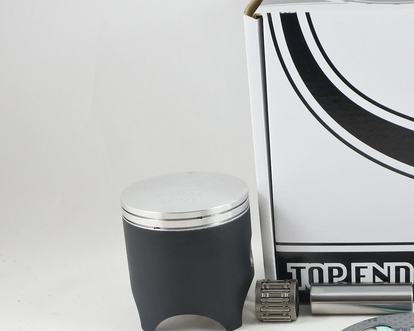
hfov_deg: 31.4
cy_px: 236
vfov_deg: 26.4
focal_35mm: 57
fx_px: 698
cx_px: 374
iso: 450
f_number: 3.8
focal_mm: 11.8
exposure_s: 1/125
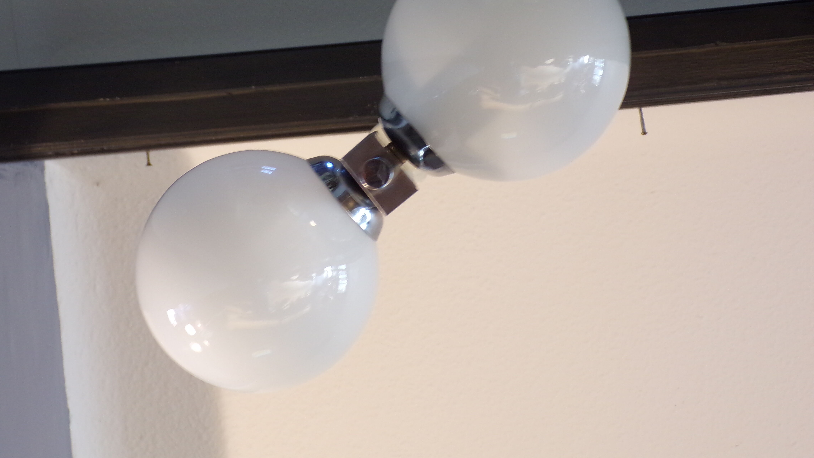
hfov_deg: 33.8
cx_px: 401
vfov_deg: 19.4
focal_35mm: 62
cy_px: 187
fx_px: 1338
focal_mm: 10.1
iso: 200
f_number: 3.7
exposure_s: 1/17
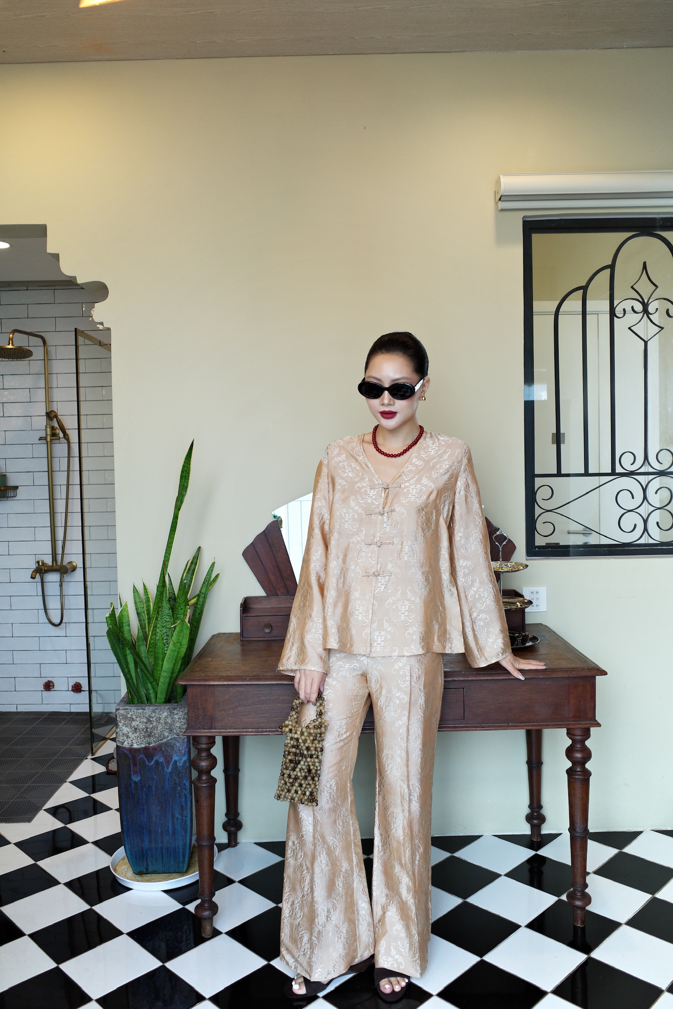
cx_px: 336
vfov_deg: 65.5
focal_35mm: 28
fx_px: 785
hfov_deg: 46.4
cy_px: 504
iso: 200
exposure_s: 1/50
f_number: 2.8
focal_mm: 18.3
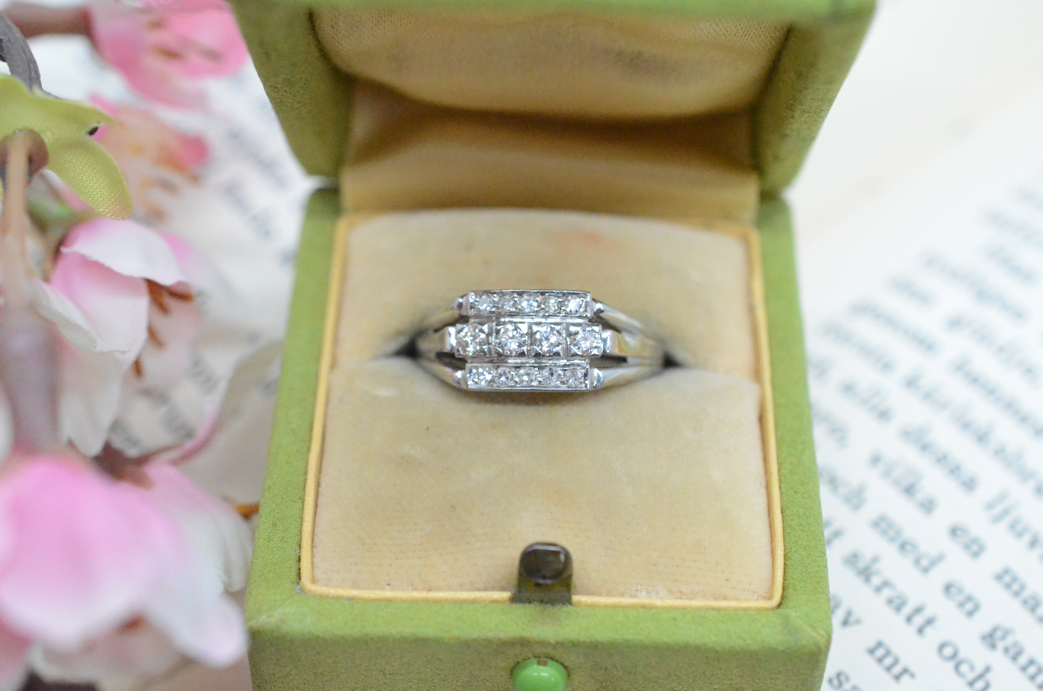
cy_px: 346
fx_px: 1735
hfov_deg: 33.5
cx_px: 522
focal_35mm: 60
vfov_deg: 22.5
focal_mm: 40
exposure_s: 1/1600
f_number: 6.3
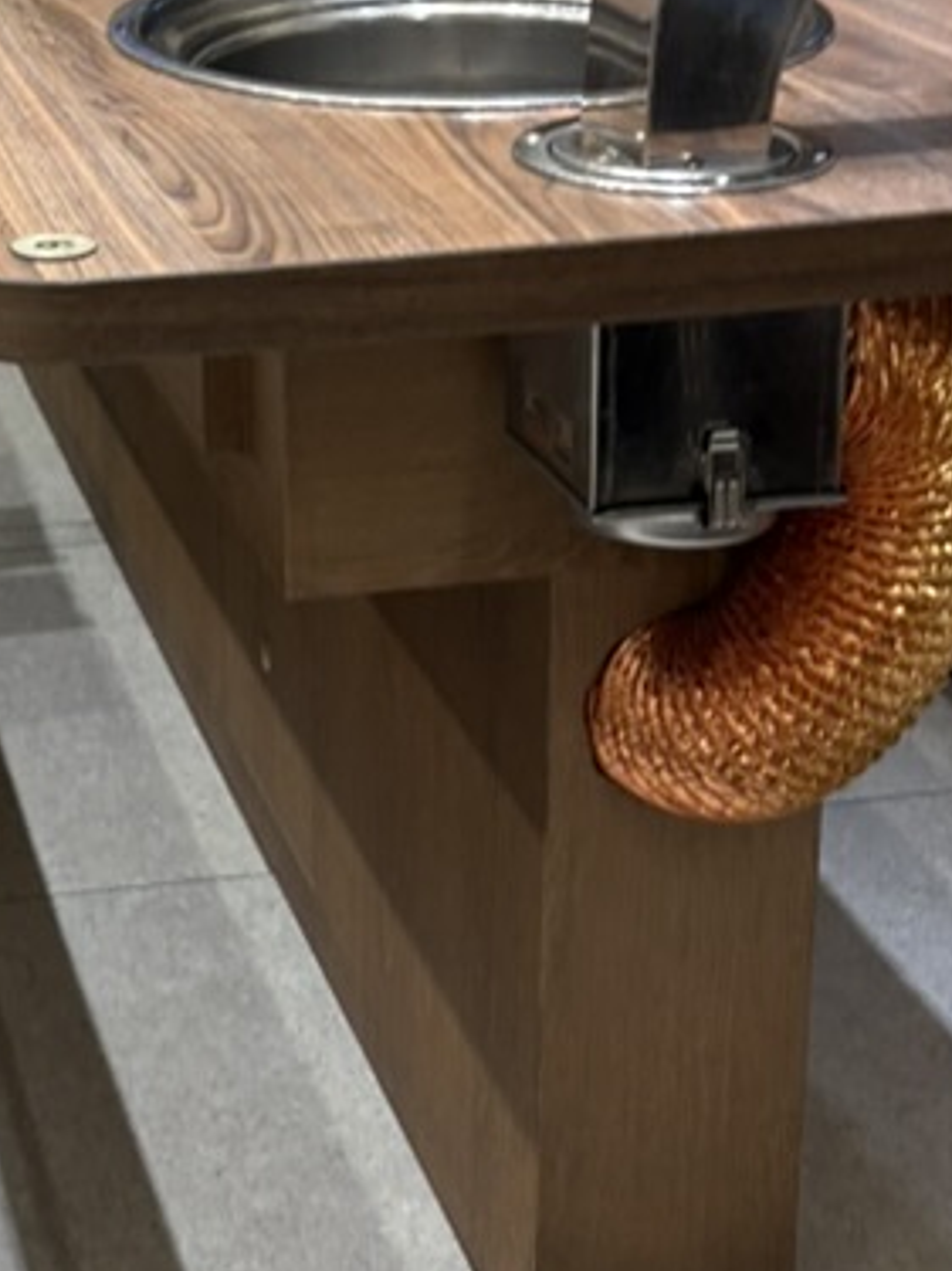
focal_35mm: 71
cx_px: -108
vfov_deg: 26.8
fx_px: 2605
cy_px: 230
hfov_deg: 19.8
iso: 80
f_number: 1.6
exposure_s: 1/60
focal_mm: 5.96
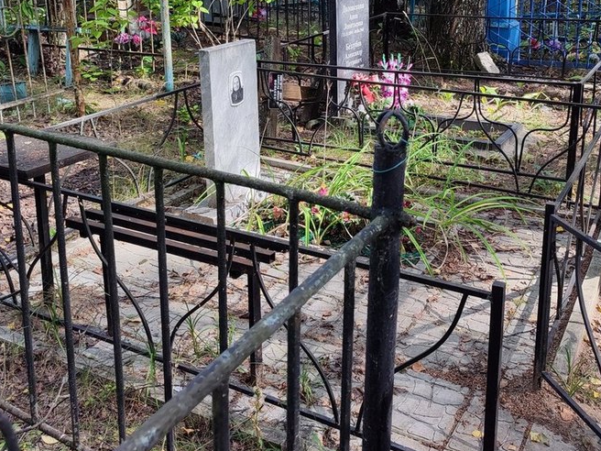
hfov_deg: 47.9
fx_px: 677
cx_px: 297
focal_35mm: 39
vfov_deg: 36.1
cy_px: 123
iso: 50
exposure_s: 1/100
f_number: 1.9
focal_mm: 6.04
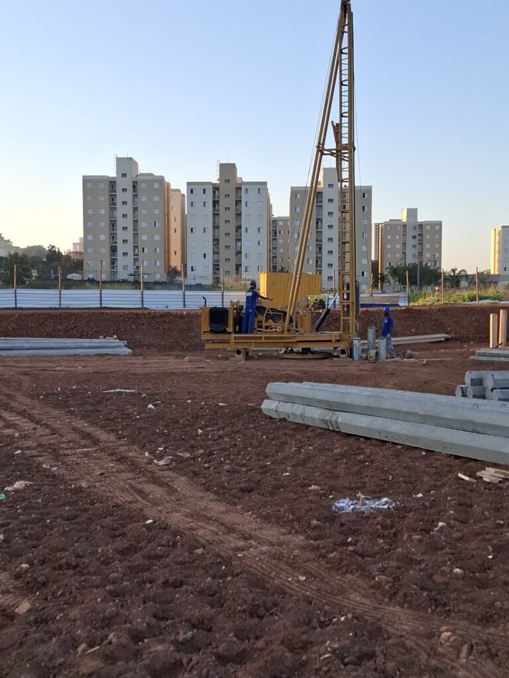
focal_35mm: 23
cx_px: 254
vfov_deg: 73.9
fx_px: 451
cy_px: 339
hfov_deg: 58.9
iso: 50
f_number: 1.8
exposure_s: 1/694
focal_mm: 5.54
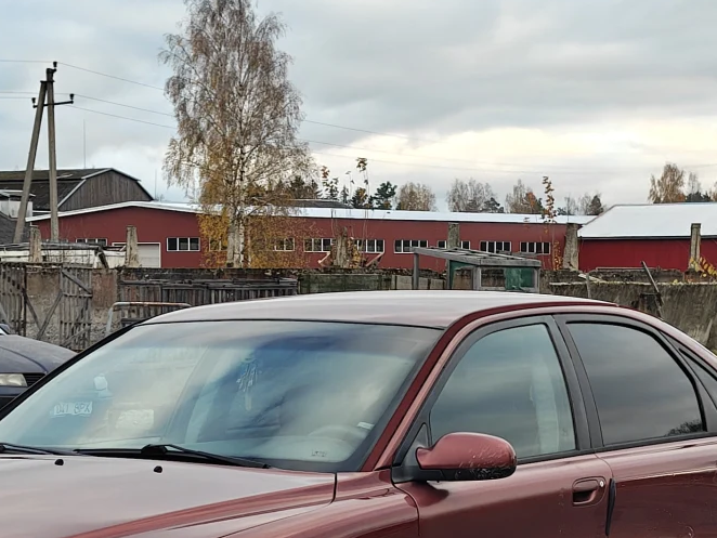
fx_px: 3004
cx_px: 271
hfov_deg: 13.6
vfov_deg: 10.2
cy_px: 504
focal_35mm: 145
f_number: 1.68
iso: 102
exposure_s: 1/575
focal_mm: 6.57
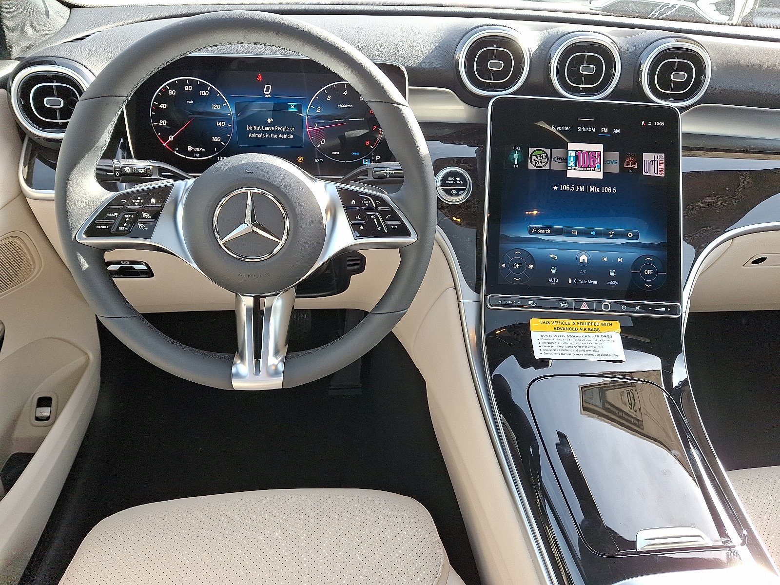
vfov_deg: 54.9
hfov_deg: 69.4
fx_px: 563
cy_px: 292
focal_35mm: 25
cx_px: 390
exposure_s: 1/120
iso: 25
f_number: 1.8
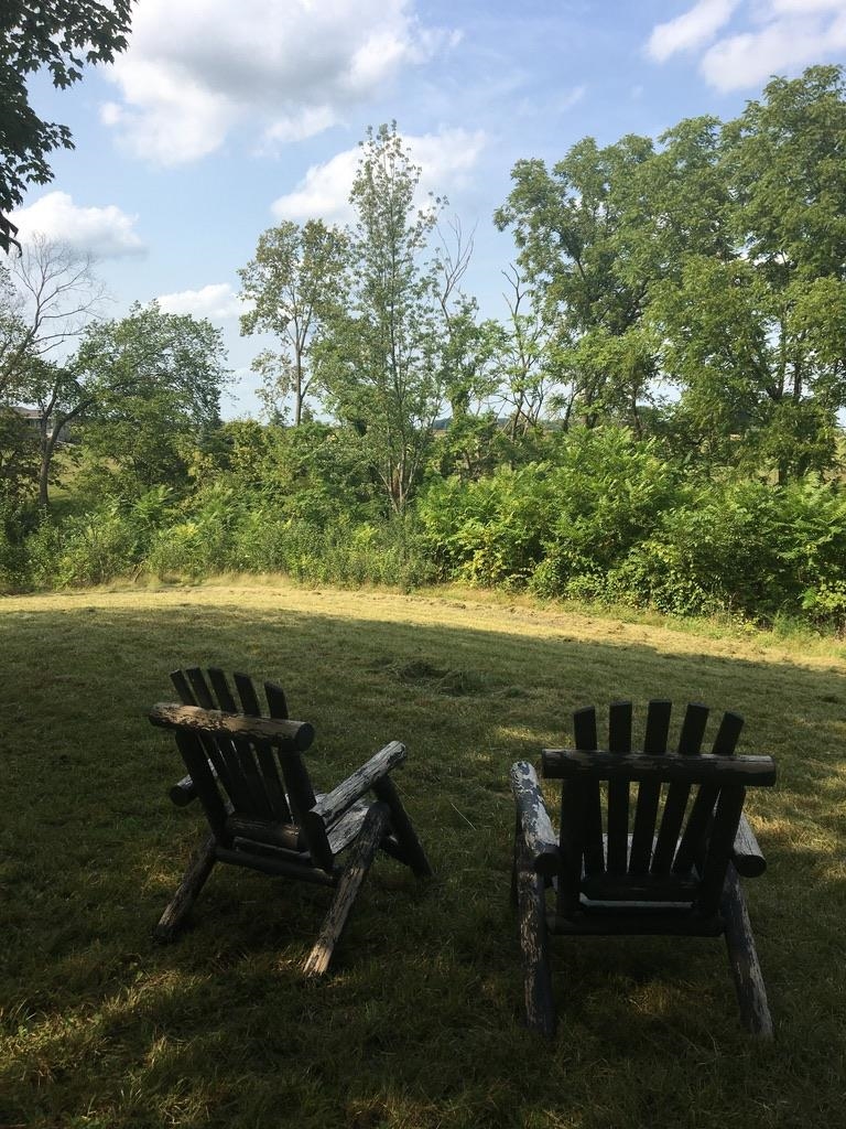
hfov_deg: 48.2
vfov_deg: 61.7
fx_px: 945
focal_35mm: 29
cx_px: 423
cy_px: 564
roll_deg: -1.1
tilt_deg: -10.3
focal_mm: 4.15
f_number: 2.2
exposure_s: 1/1399
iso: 25
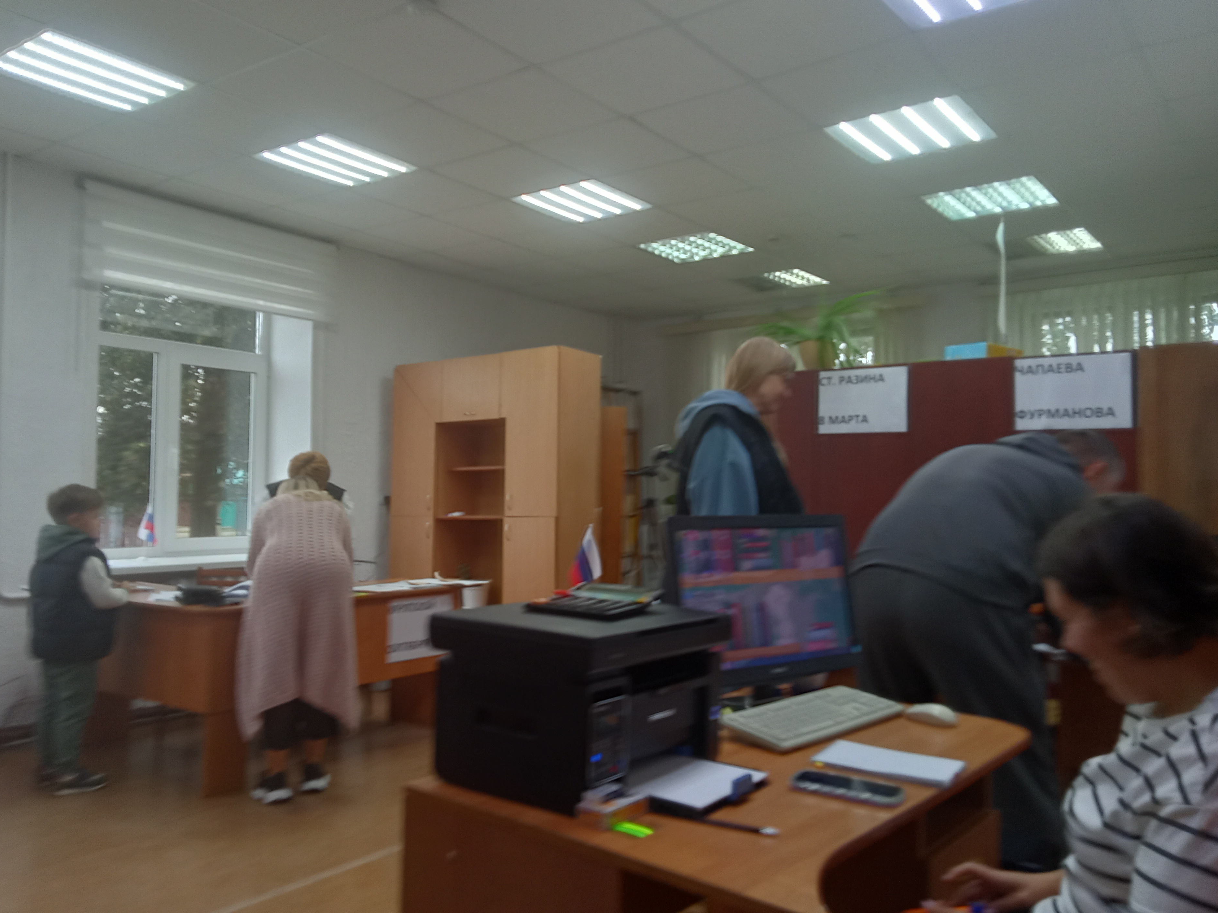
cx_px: 568
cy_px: 438
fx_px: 1091
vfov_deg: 45.4
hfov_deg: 58.3
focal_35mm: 31
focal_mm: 3.65
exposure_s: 1/33.3
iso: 121
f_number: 2.2
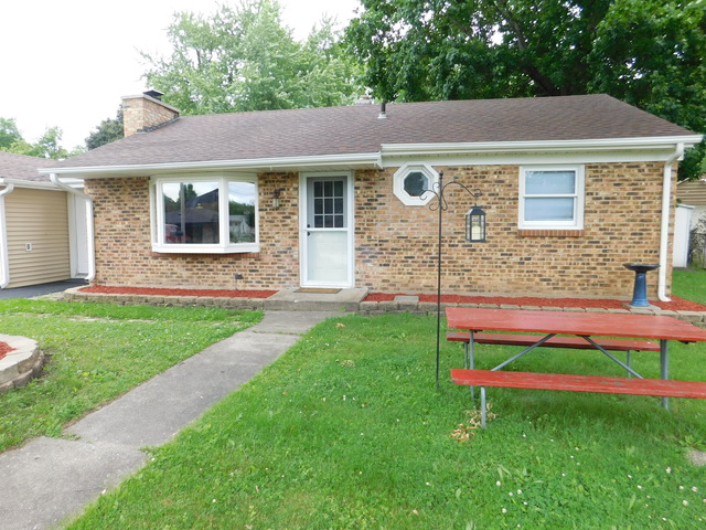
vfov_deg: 58.9
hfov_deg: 73.9
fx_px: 469
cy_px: 265
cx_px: 353
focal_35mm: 23
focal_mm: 4
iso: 125
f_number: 3
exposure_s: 1/100
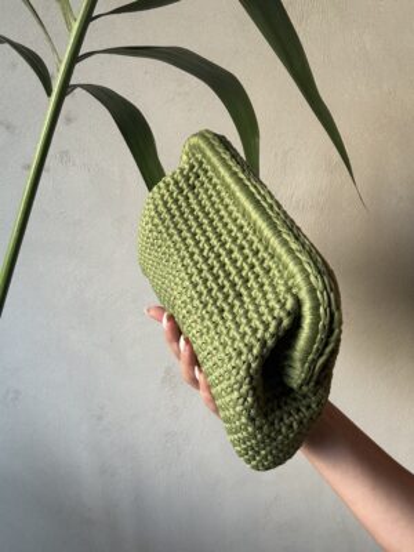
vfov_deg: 60.0
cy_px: 276
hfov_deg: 46.8
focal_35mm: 30
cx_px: 207
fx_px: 478
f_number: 1.9
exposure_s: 1/60
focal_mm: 2.69
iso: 100
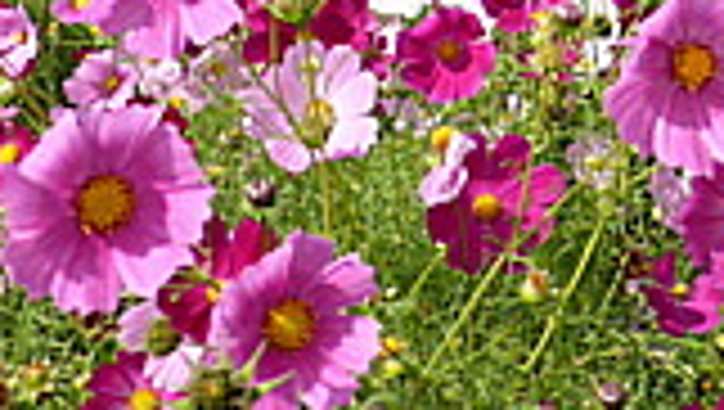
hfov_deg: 26.2
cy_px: -356
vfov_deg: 13.7
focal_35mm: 78
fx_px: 1499
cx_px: 657
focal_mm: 4.3
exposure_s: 1/1300
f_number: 3.3
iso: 100
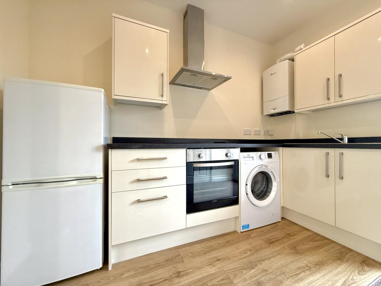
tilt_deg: +0.3
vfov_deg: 85.7
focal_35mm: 14
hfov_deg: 102.1
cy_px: 143
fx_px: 154
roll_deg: -0.3
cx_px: 190
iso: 250
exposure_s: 1/50
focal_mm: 2.22
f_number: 2.2
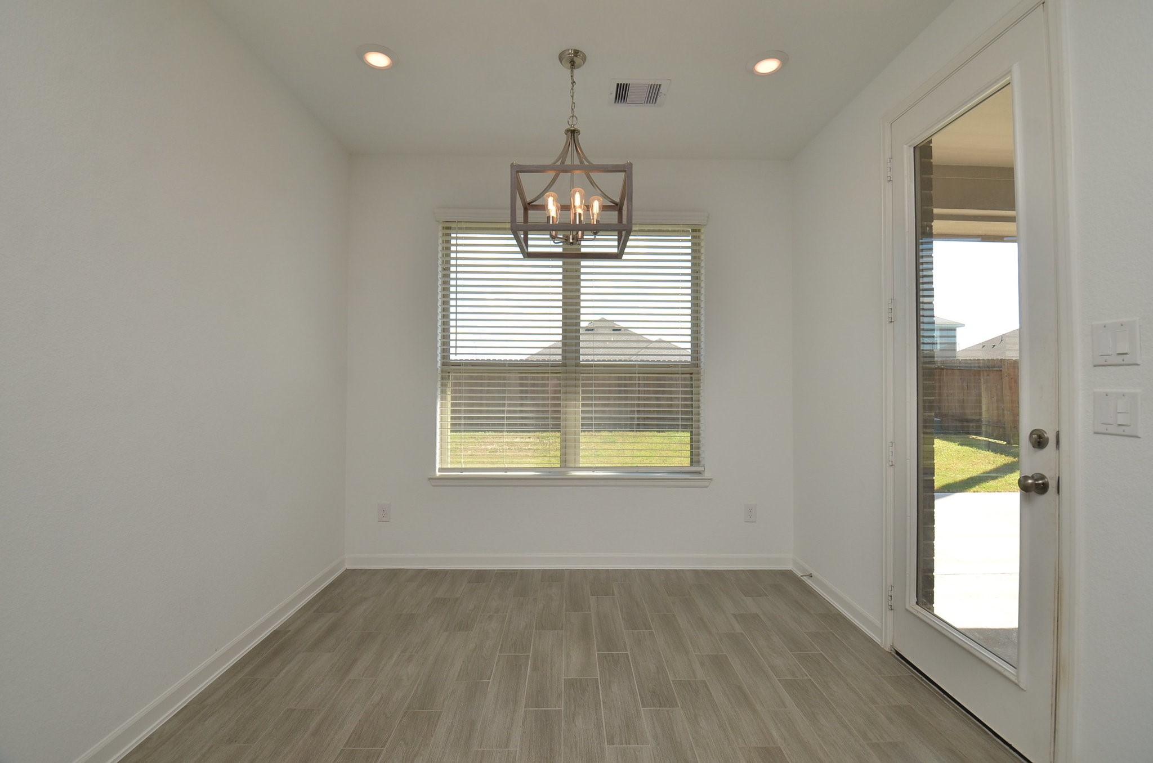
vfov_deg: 77.1
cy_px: 382
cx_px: 576
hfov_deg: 100.5
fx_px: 479
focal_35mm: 15
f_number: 7.1
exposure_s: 1/250
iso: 320
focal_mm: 10
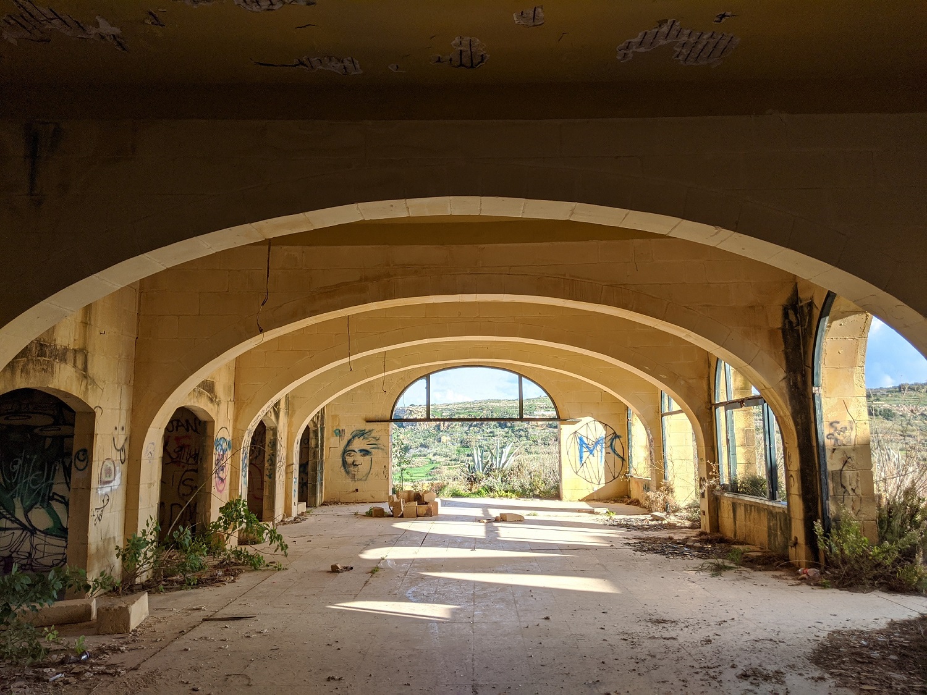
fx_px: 723
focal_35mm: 27
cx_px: 464
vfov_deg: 51.4
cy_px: 348
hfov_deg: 65.3
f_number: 1.8
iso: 50
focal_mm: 4.44
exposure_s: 1/1300
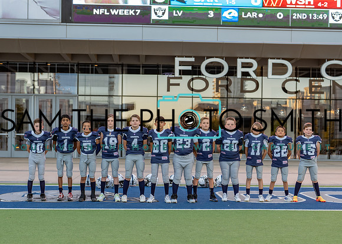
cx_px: 177
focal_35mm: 66
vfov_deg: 21.4
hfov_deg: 29.7
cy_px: 152
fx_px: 644
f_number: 2.5
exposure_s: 1/320
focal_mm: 50
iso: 250
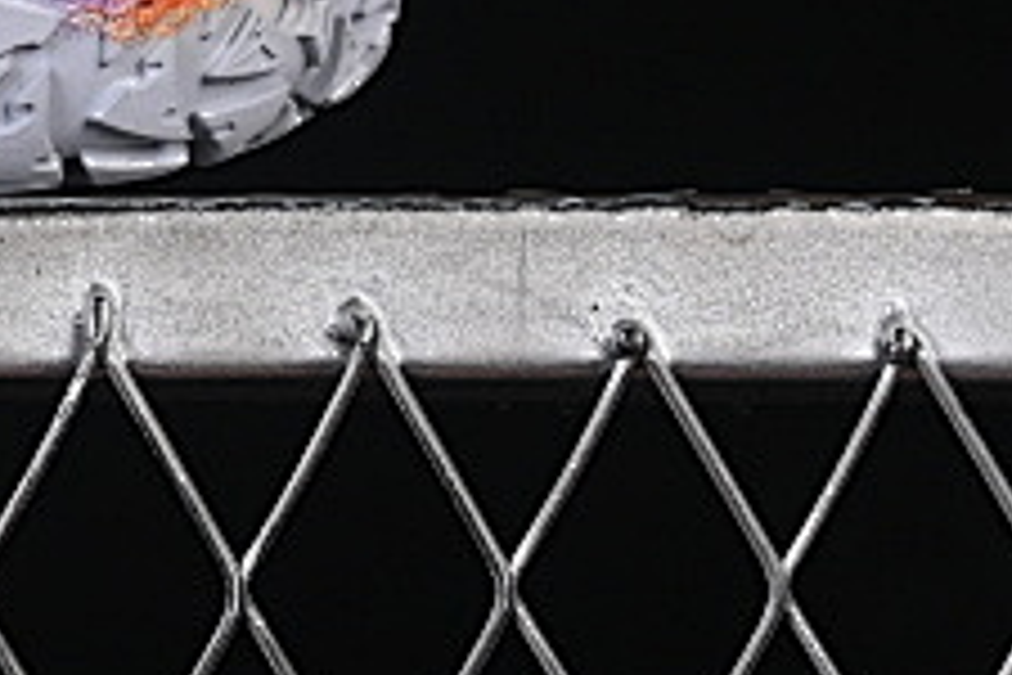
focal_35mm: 360
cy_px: -810
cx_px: -1156
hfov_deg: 5.6
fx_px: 10119
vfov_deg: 3.8
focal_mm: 50
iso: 160
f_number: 8
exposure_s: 1/80
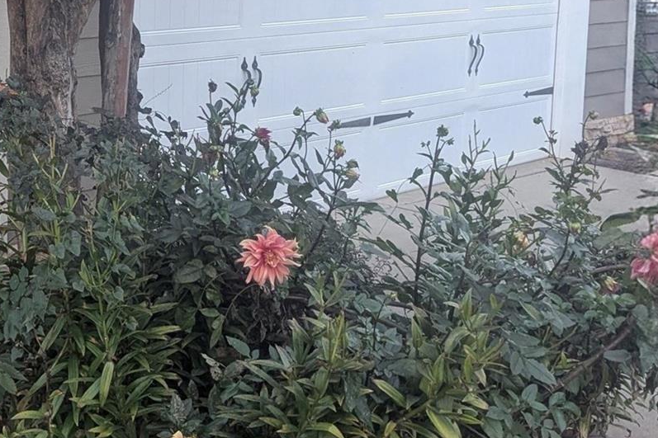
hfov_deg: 29.0
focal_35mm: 64
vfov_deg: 20.8
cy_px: 43
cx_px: -27
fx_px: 1169
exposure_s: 1/73.7
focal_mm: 6.81
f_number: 1.85
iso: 301
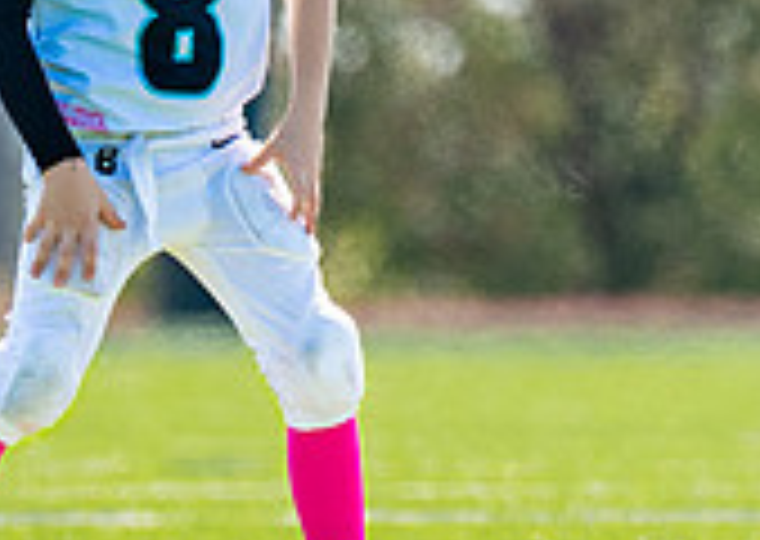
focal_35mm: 1462
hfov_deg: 1.4
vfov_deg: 1.0
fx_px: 31494
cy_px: -44
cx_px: 334
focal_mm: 200
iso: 125
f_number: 2.8
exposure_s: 1/2000
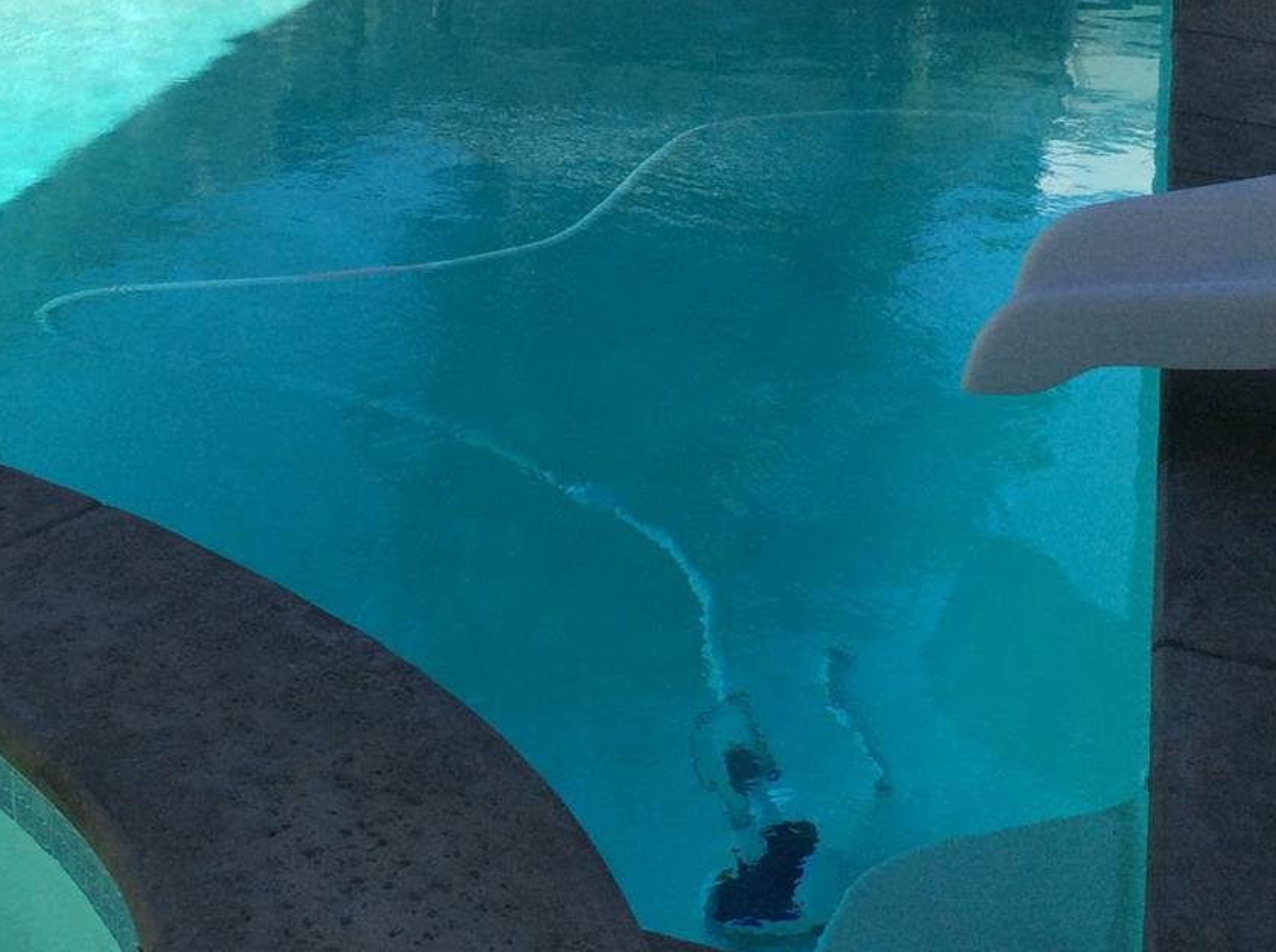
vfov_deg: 25.1
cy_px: 385
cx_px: 364
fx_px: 2134
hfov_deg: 32.8
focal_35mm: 58
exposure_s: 1/1466
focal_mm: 3.3
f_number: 2.4
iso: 32
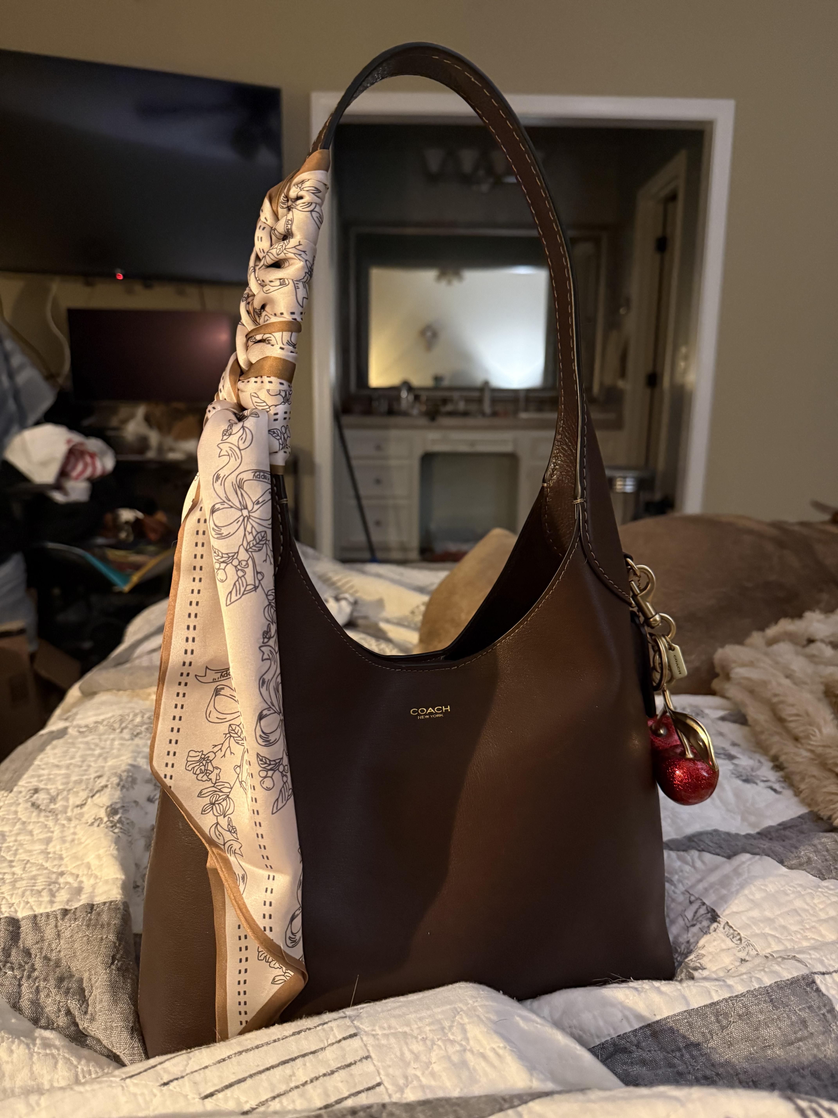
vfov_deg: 71.6
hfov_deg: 56.8
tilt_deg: -10.5
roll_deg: -0.9
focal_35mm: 24
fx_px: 775
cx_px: 419
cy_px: 559
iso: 800
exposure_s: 1/30
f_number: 1.78
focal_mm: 6.76
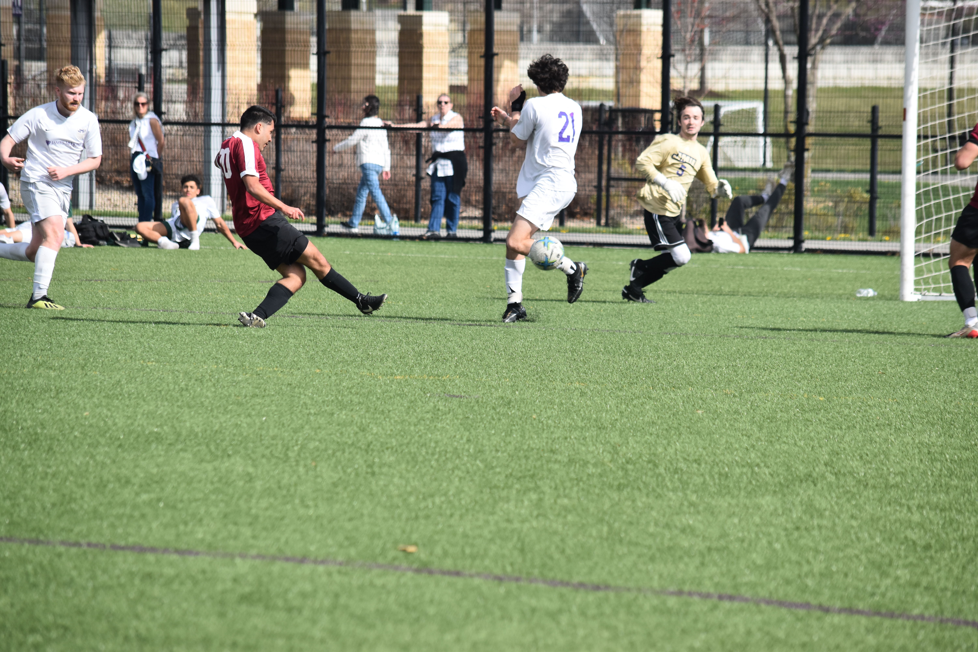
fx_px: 7334
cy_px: 326
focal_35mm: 270
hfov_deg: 7.6
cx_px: 489
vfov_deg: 5.1
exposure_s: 1/1600
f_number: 6.3
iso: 400
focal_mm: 180
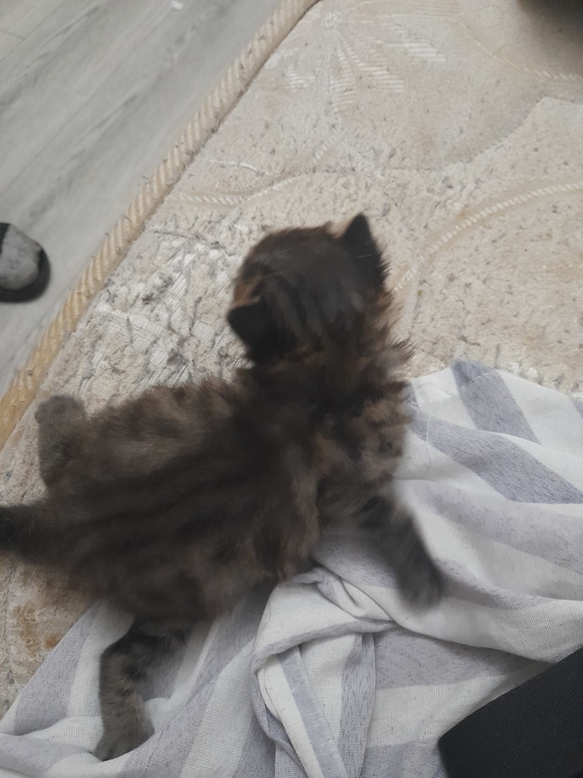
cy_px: 389
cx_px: 292
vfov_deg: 69.4
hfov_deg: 54.9
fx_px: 561
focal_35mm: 25
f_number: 2
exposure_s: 1/25
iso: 640
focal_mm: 4.6
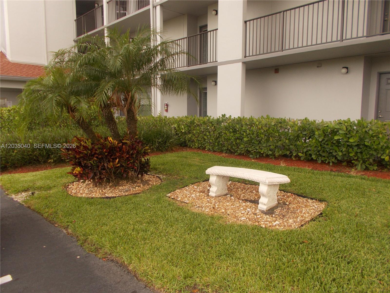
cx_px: 195
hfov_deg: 67.3
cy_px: 146
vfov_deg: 53.1
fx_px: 293
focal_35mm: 26
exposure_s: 1/160
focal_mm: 4.6
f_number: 3.2
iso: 80
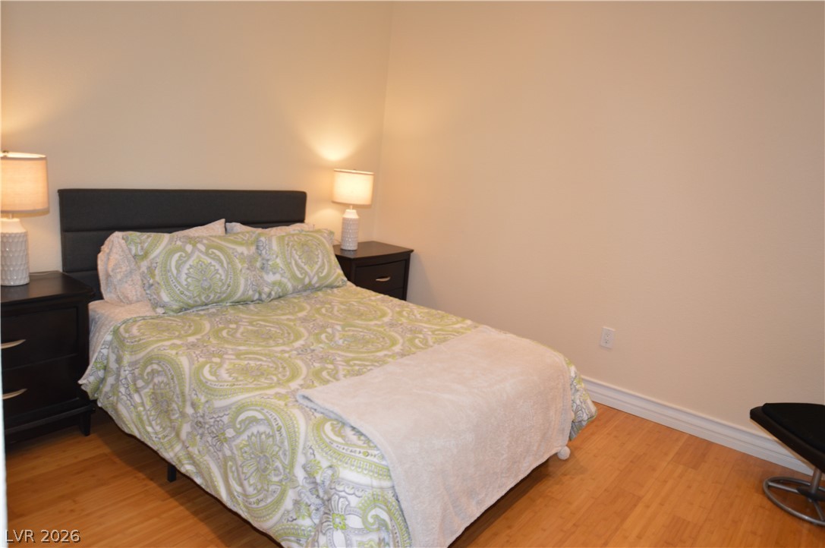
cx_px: 412
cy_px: 274
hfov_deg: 70.5
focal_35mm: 26
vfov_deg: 50.3
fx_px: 584
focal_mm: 17
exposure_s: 1/60
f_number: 4
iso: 400
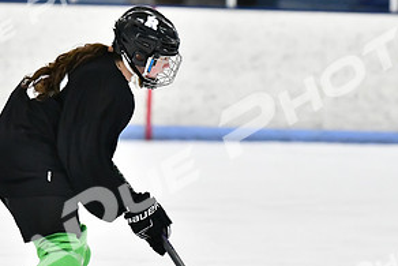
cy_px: 179
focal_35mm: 373
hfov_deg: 5.5
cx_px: 144
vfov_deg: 3.7
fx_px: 4126
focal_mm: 125
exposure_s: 1/1250
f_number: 2.8
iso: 6400
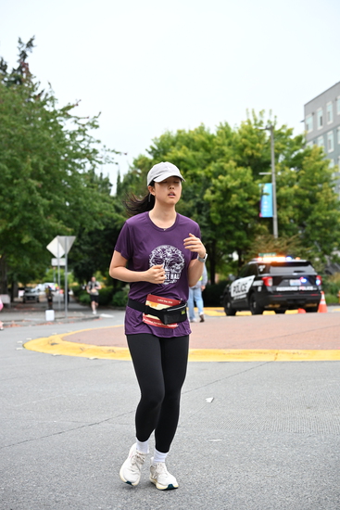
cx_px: 170
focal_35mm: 61
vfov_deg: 32.9
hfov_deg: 22.3
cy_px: 255
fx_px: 864
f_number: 4
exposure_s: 1/640
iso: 1600
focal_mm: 61
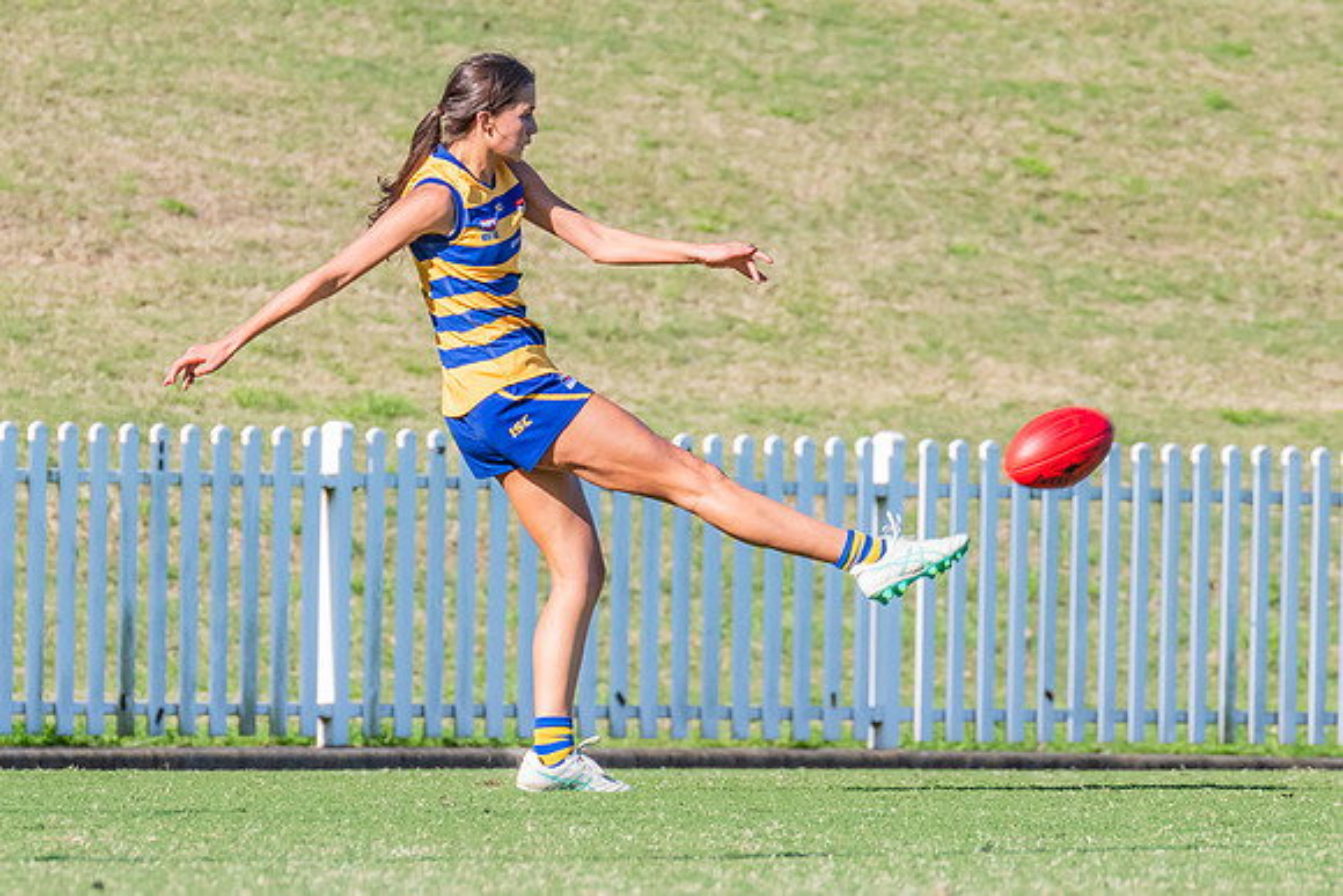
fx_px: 30652
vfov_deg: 1.7
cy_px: 341
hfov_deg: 2.5
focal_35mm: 821
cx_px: 503
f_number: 9
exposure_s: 1/1250
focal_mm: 420
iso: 800
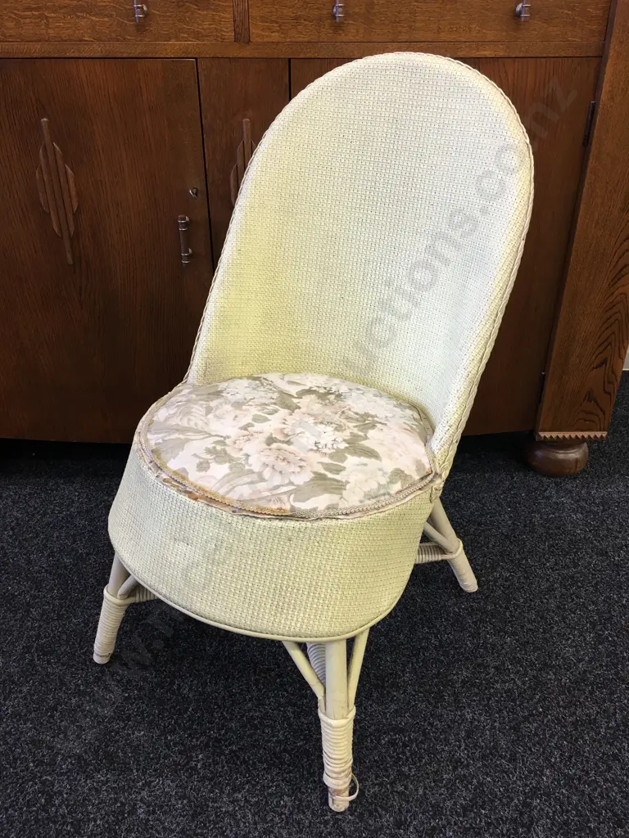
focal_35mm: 29
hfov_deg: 48.2
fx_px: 703
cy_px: 419
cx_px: 314
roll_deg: -0.4
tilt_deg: -29.7
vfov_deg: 61.7
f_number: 2.2
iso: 40
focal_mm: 4.15
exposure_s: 1/17
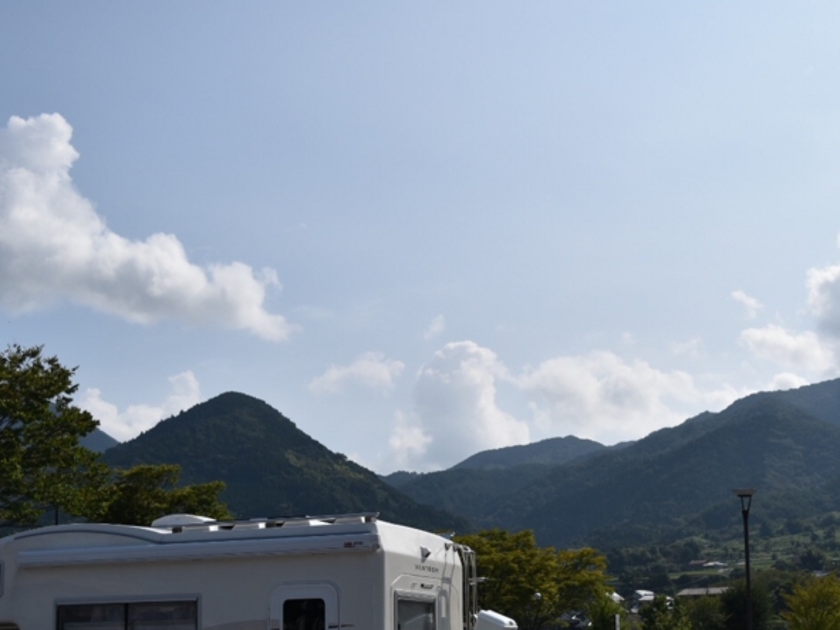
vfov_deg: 28.8
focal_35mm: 50
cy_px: 454
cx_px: 473
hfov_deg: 38.1
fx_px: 1213
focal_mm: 20
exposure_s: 1/3200
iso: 100
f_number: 4.5
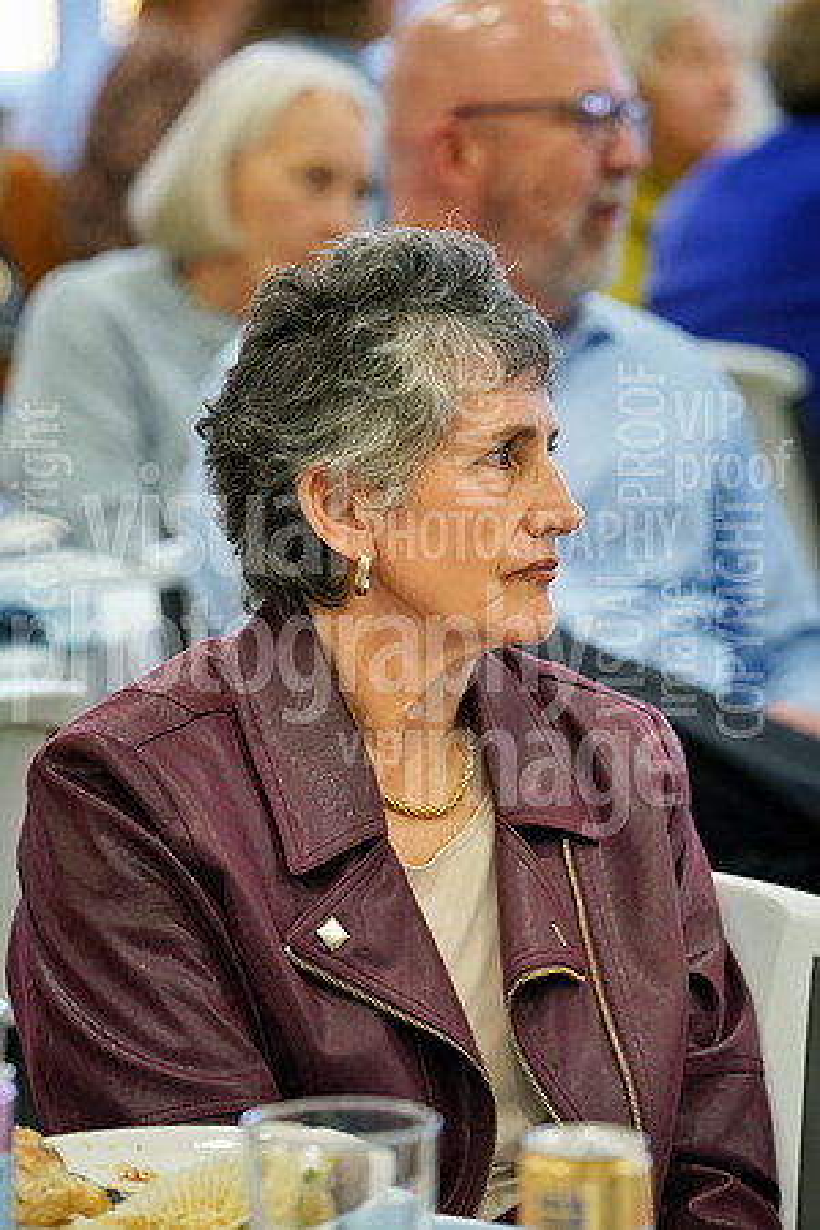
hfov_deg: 6.9
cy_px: 615
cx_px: 410
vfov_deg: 10.3
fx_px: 6833
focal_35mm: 200
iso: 1250
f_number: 5.6
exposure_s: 1/60
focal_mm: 200
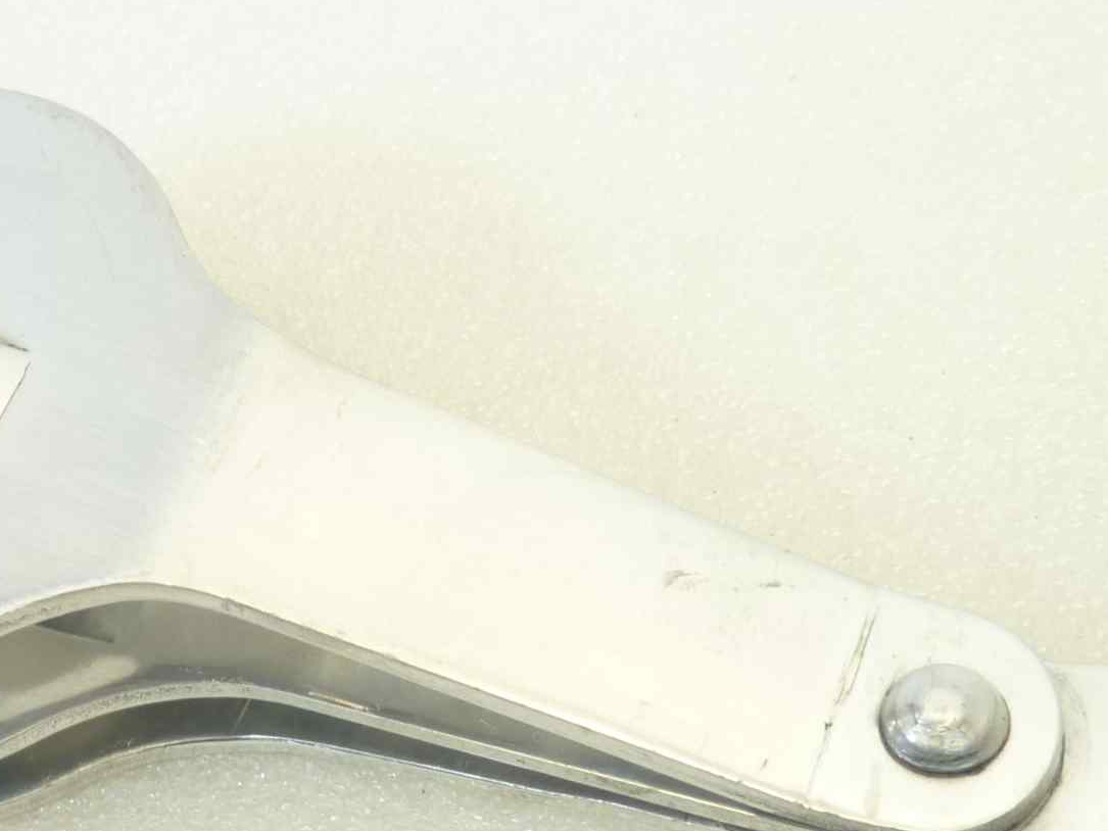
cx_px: 335
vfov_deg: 24.3
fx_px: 1889
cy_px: 699
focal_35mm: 59
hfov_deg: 32.3
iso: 80
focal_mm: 4.1
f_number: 3.3
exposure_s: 1/20
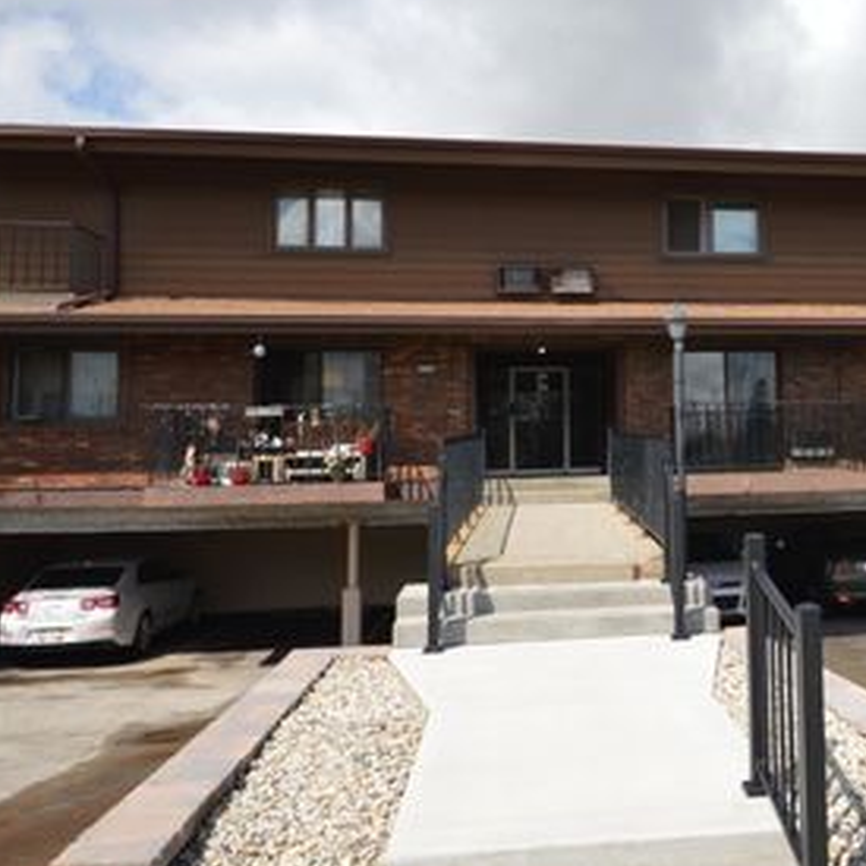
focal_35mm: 35
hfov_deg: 44.9
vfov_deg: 47.4
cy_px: 372
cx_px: 705
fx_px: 984
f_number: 9
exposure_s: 1/200
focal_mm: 15
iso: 100
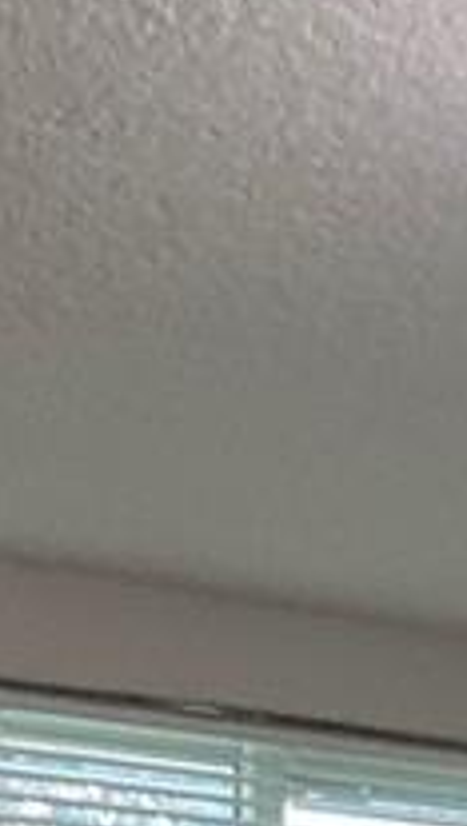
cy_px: 2019
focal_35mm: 183
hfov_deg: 6.4
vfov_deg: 10.2
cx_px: 958
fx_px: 4014
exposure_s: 1/60
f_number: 1.8
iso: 80
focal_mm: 3
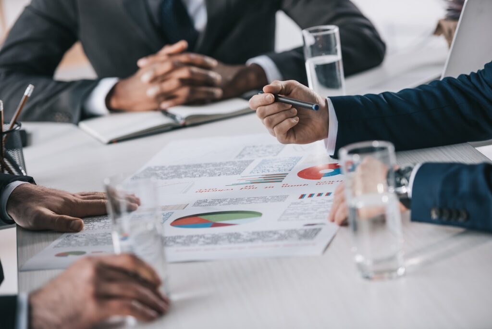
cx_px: 246
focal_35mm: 125
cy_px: 164
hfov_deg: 16.4
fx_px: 1709
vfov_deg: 11.0
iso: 160
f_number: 3.2
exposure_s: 1/250
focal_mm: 125
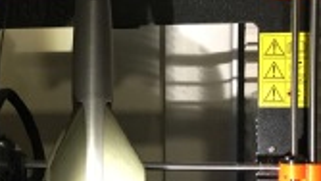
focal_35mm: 81
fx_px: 690
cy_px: 123
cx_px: 79
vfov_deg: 14.9
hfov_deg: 25.9
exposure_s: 1/33
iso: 250
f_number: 2.4
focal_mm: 3.3
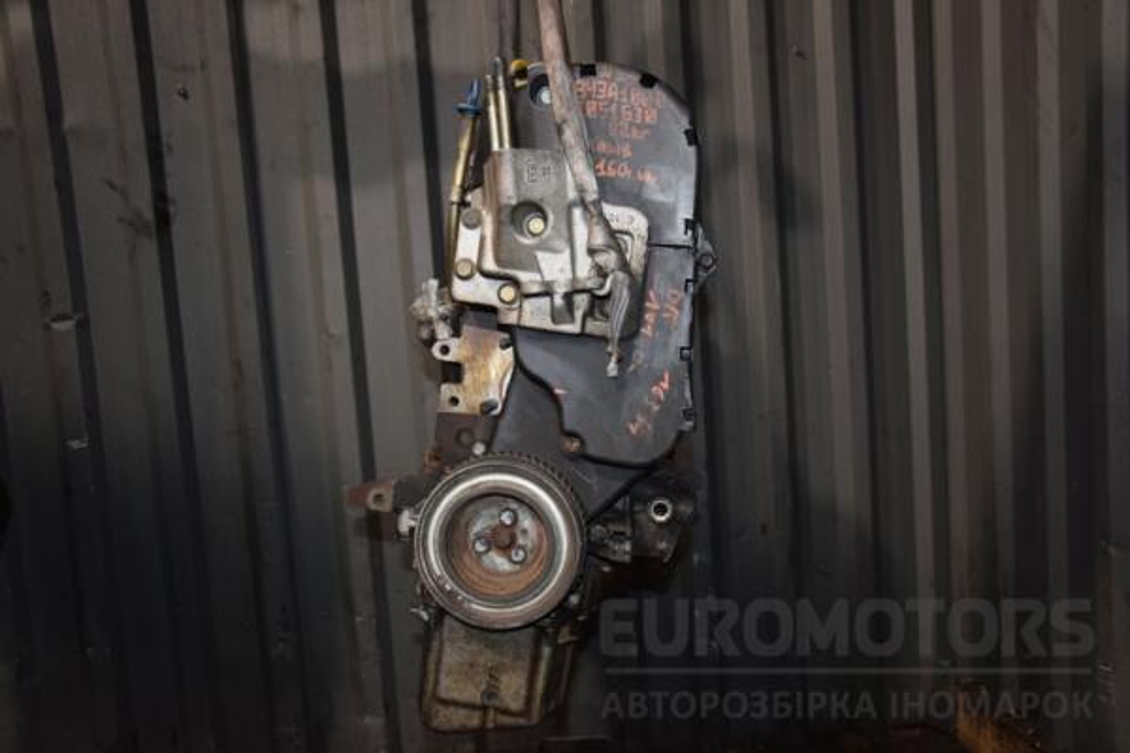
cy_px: 376
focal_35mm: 36
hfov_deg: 53.1
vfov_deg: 36.9
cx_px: 565
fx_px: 1130
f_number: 5
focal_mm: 24
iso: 800
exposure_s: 1/60
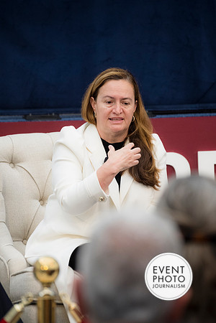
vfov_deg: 9.4
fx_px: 1980
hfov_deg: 6.2
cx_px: 108
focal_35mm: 220
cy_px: 162
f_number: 5.3
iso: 1400
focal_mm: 220
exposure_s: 1/400
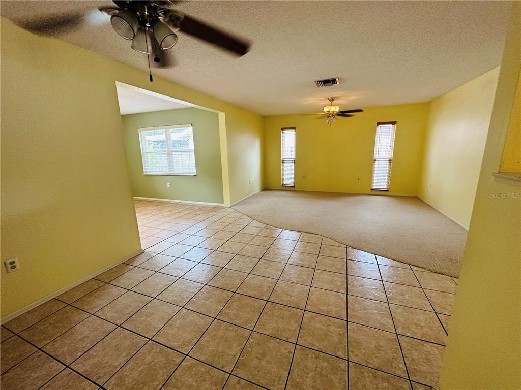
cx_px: 260
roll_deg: +1.0
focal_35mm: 14
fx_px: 211
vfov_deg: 85.7
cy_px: 195
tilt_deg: -11.5
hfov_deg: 102.1
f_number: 2.2
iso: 320
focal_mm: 2.22
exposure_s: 1/60
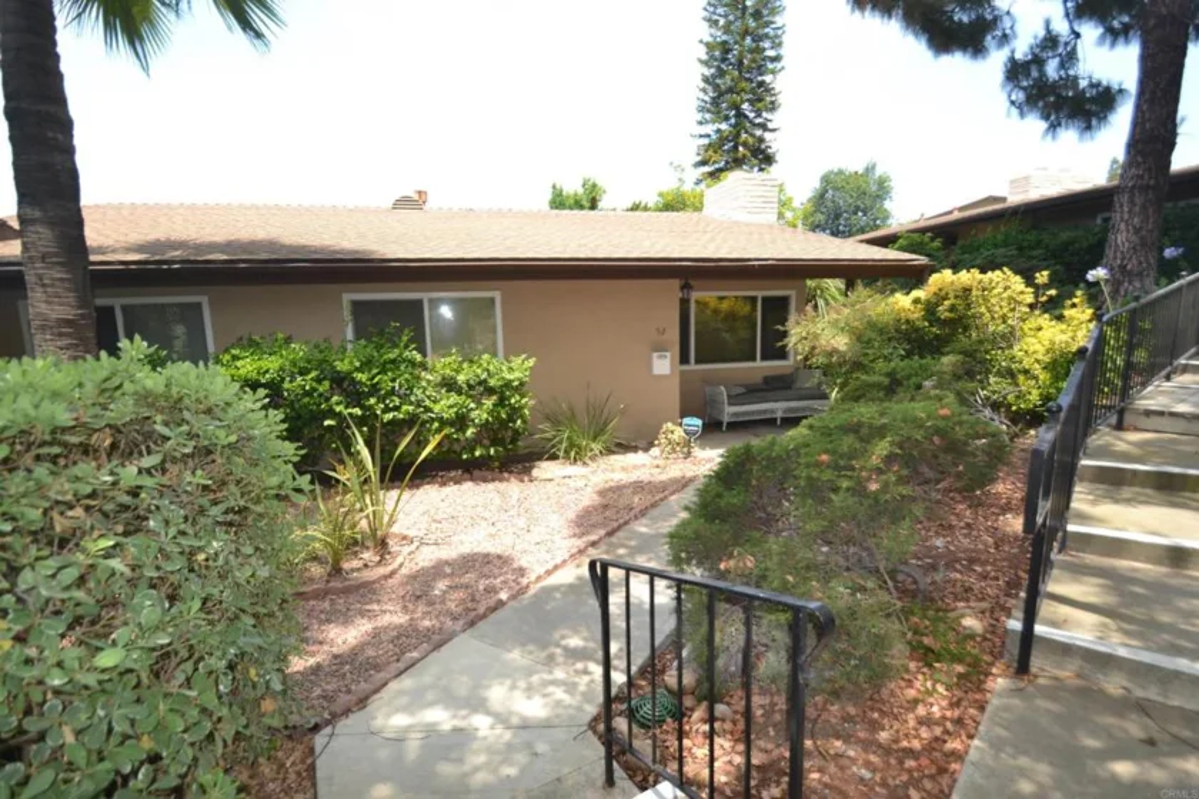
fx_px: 549
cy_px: 400
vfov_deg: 72.1
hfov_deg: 95.0
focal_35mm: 16
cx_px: 600
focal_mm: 11
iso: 100
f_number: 5
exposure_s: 1/200
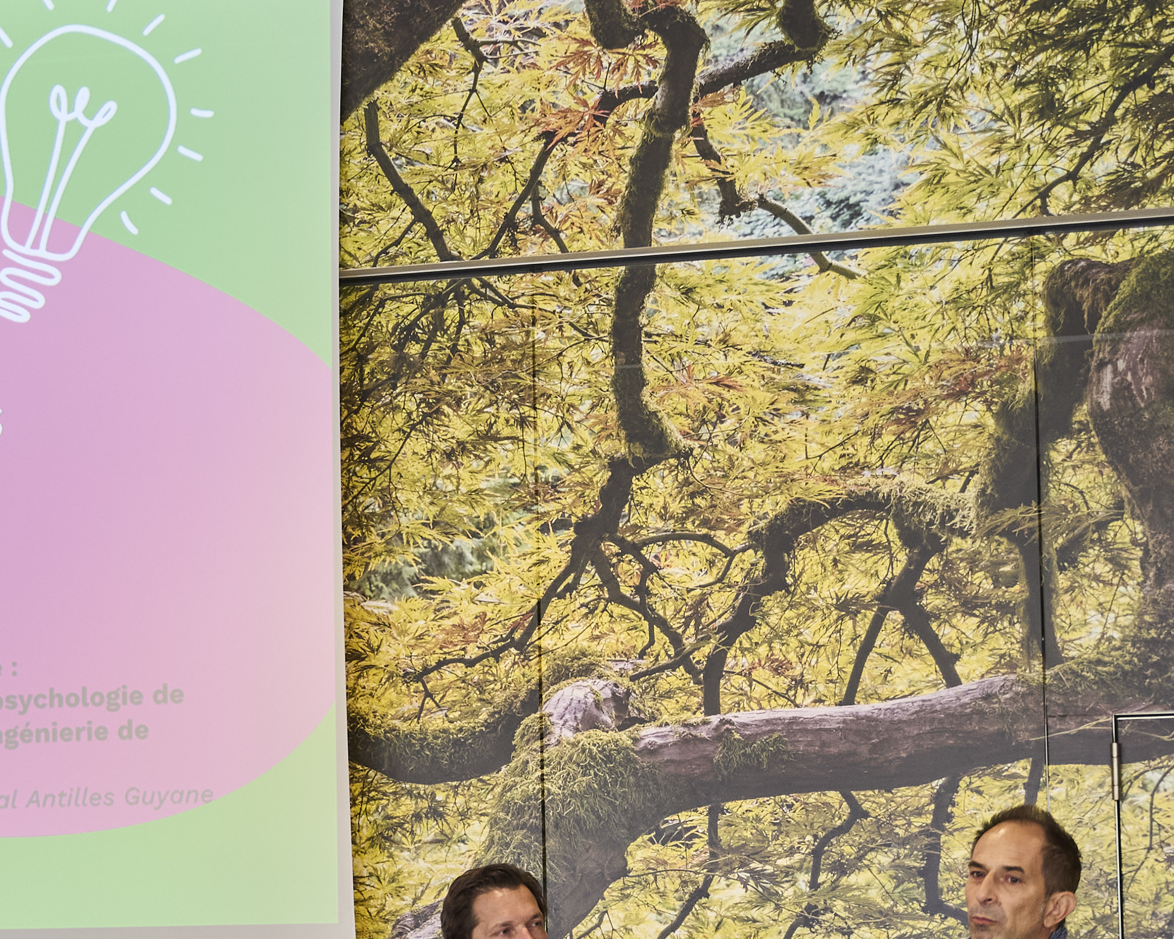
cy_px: 692
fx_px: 4447
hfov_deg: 14.6
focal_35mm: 128
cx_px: -155
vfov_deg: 12.0
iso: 800
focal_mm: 45
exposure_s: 1/100
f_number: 2.8
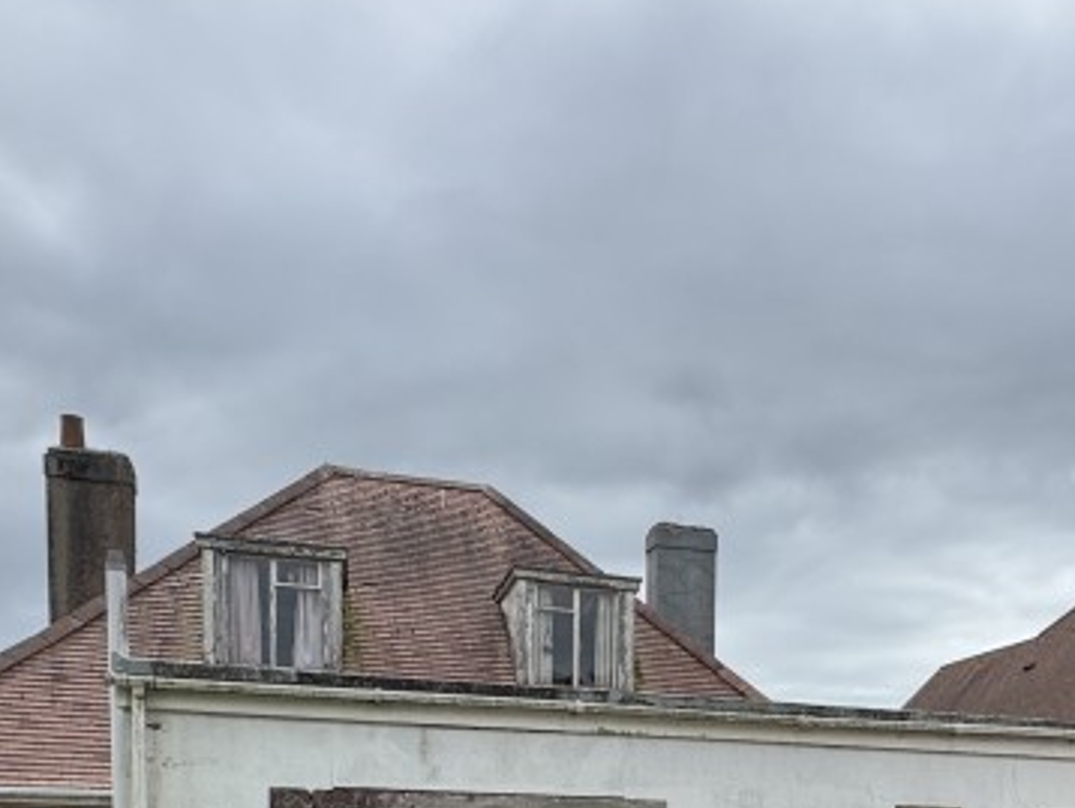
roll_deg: -0.1
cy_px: 922
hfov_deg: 45.4
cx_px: 787
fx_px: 1243
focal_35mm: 40
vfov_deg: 31.3
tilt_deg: -3.8
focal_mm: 2.22
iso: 50
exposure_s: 1/1832
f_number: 2.2
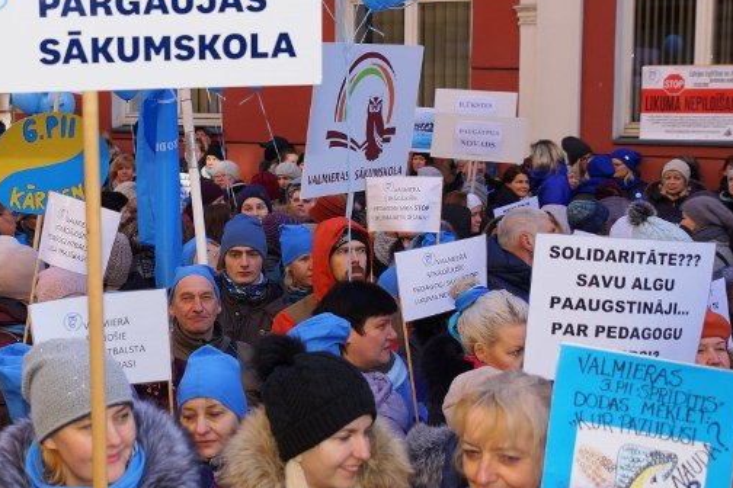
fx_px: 1242
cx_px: 183
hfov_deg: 32.3
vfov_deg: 22.3
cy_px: 229
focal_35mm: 61
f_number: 4
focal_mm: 30
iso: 100
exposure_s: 1/160
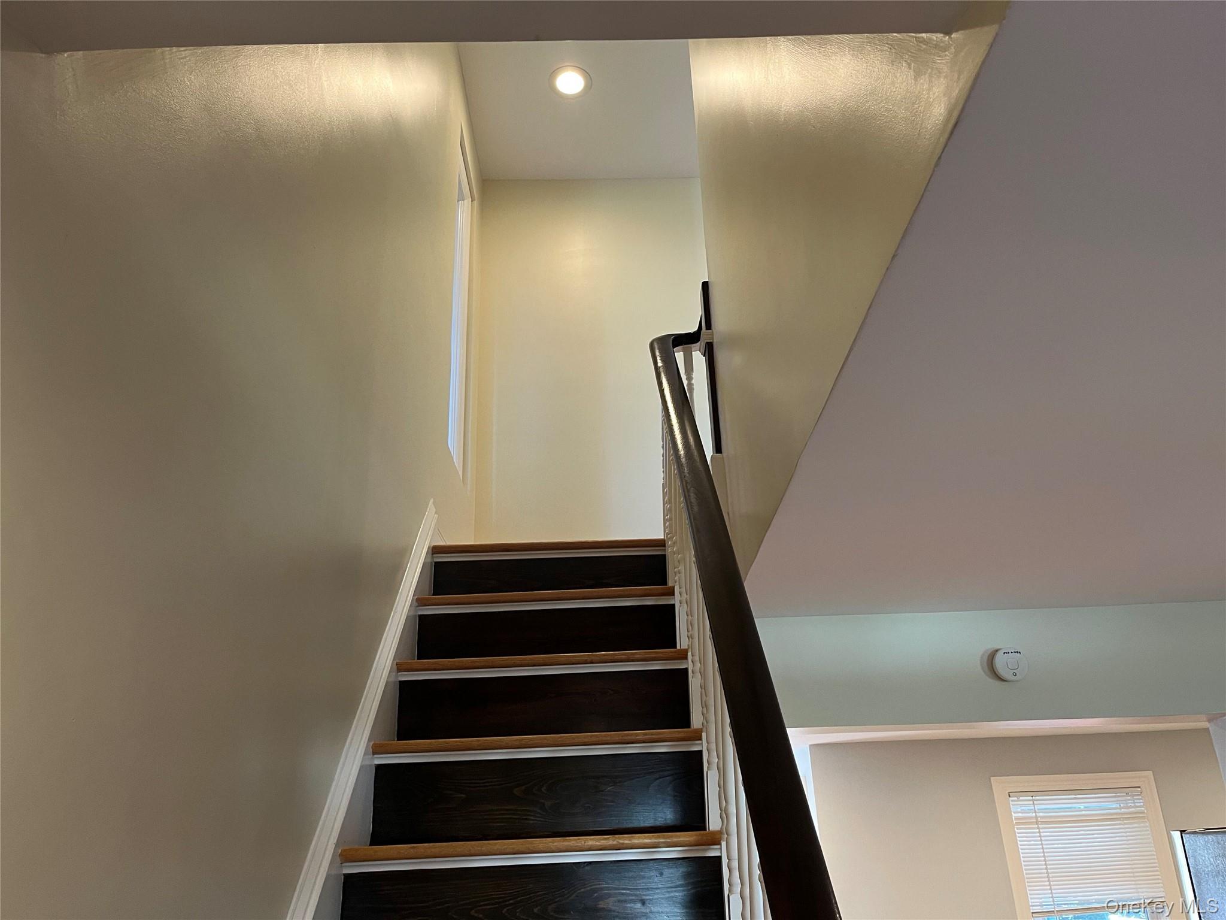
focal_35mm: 26
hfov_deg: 67.3
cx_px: 613
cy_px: 460
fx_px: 921
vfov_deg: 53.1
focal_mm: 5.1
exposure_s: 1/60
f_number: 1.6
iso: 160
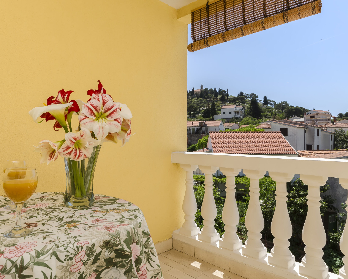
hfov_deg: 66.4
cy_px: 139
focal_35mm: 26
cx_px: 143
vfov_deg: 55.7
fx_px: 263
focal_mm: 15
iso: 160
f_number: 13
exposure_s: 1/200
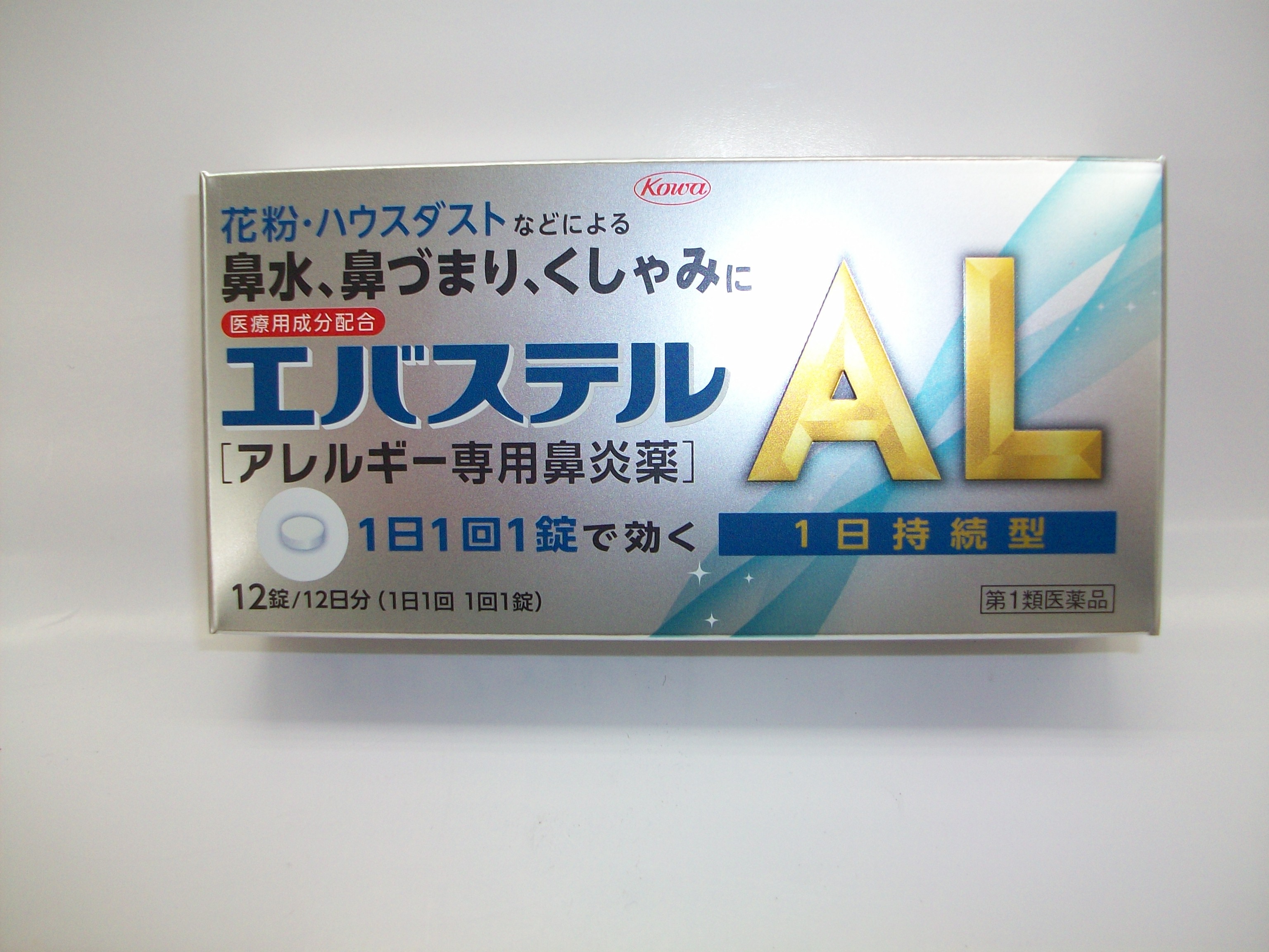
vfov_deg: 41.8
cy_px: 476
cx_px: 634
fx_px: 1246
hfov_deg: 54.0
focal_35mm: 34
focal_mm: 5.7
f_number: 2.8
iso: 80
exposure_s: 1/98.2
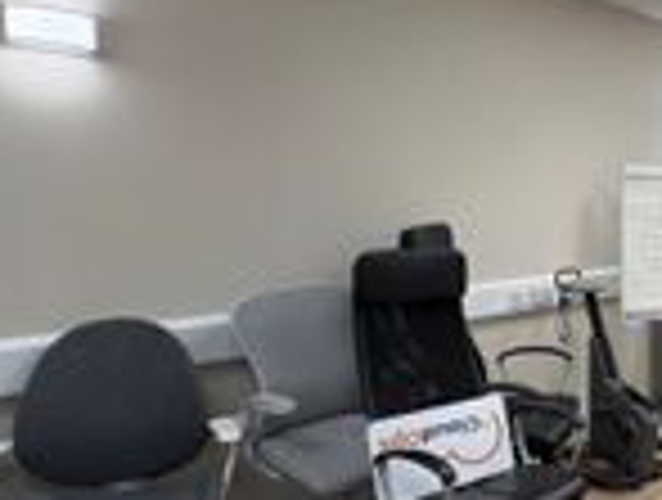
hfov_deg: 39.6
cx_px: 734
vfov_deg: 37.9
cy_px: 257
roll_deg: -1.2
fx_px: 728
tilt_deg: -5.3
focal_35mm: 38
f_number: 2.2
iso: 80
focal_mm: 2.22
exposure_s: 1/100
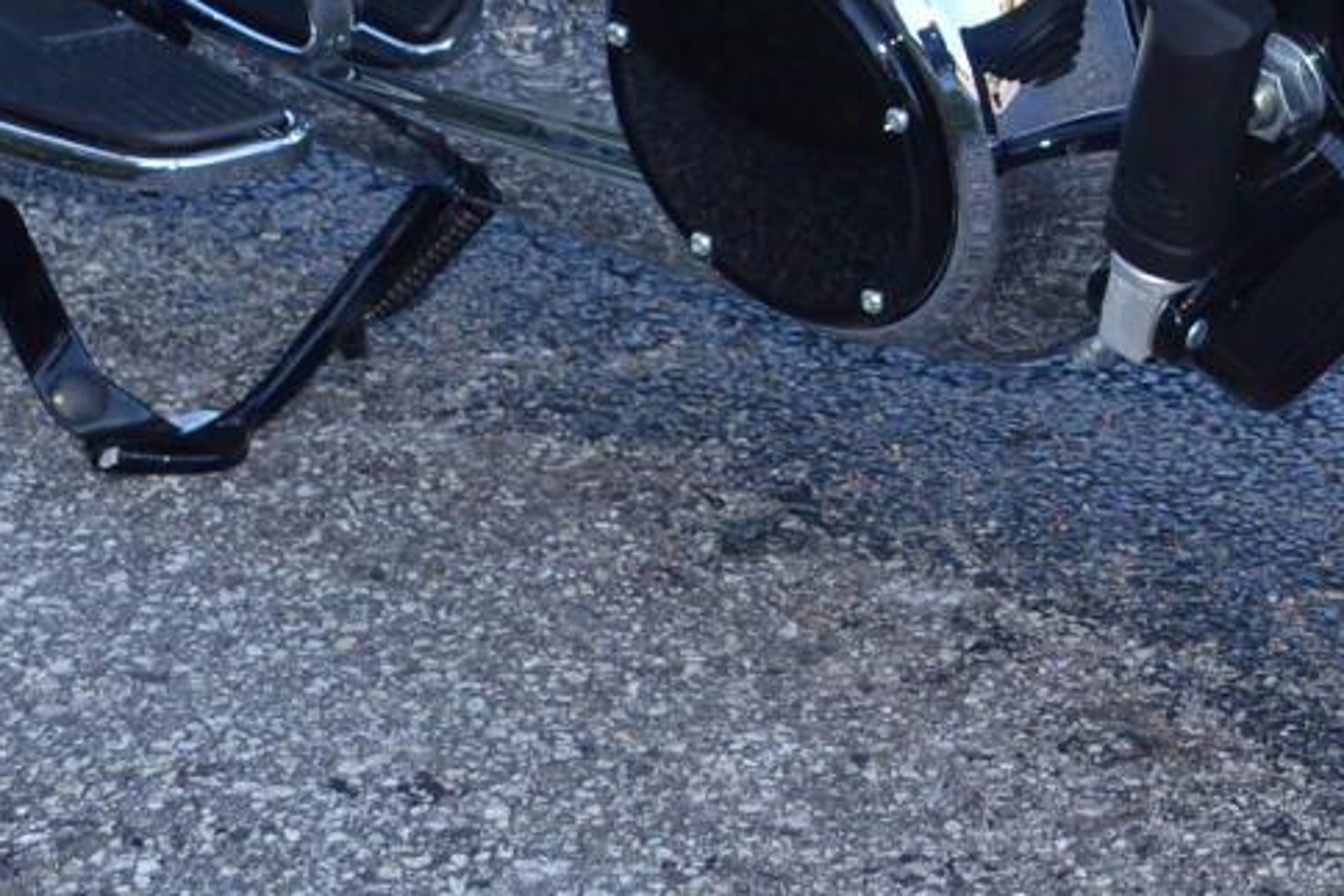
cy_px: -736
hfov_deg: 16.1
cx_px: 1458
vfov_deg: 10.4
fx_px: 4630
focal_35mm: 124
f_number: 5
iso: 100
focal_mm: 20
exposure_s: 1/200
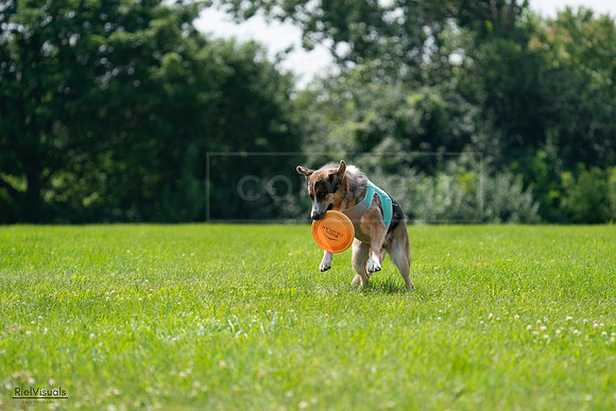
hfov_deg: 7.1
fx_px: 4946
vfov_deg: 4.8
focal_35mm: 289
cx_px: 308
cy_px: 206
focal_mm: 289
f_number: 5.6
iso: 1250
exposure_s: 1/4000
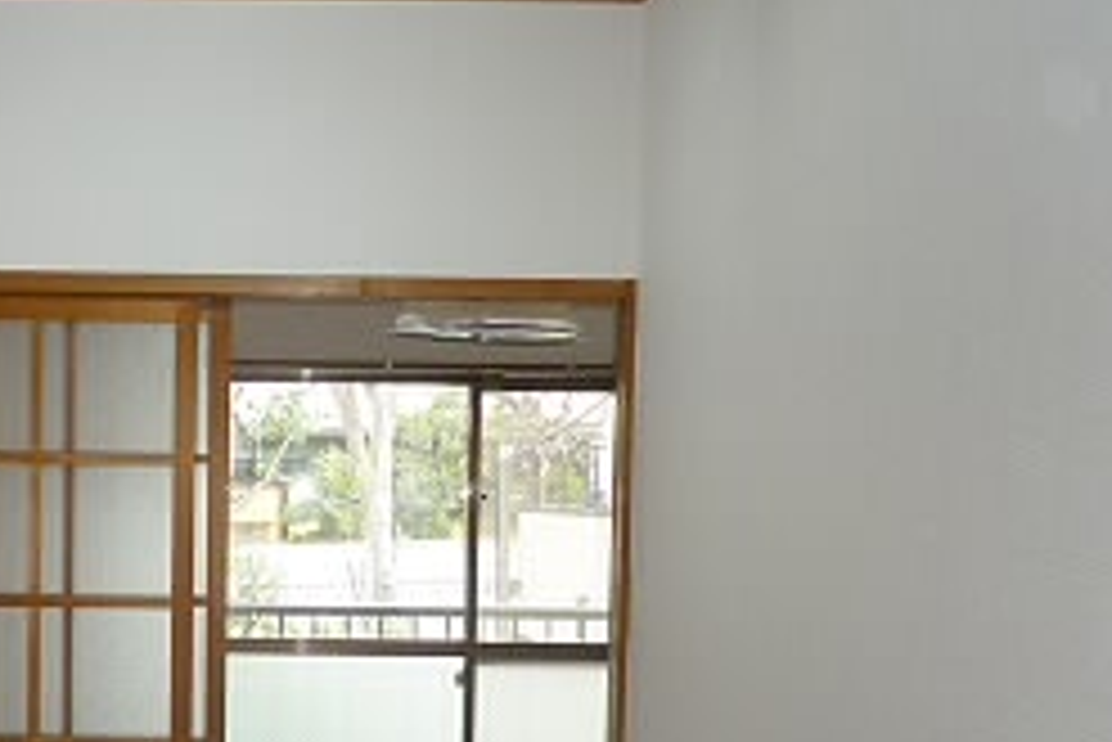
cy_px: 686
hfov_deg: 29.6
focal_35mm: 67
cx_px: 279
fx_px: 2071
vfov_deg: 19.9
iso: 100
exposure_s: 1/30
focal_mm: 4.4
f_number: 2.8
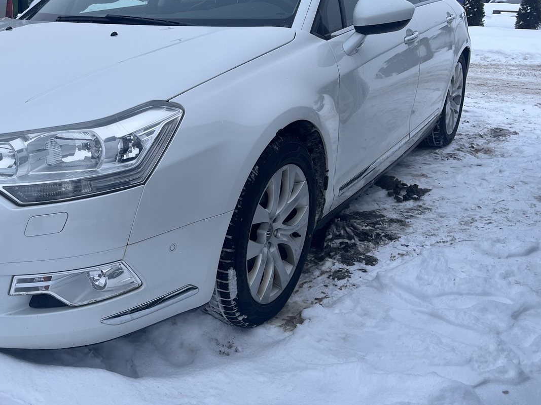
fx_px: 609
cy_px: 201
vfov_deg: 36.8
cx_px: 162
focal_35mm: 39
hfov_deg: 46.8
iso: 40
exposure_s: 1/122
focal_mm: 5.1
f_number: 1.6
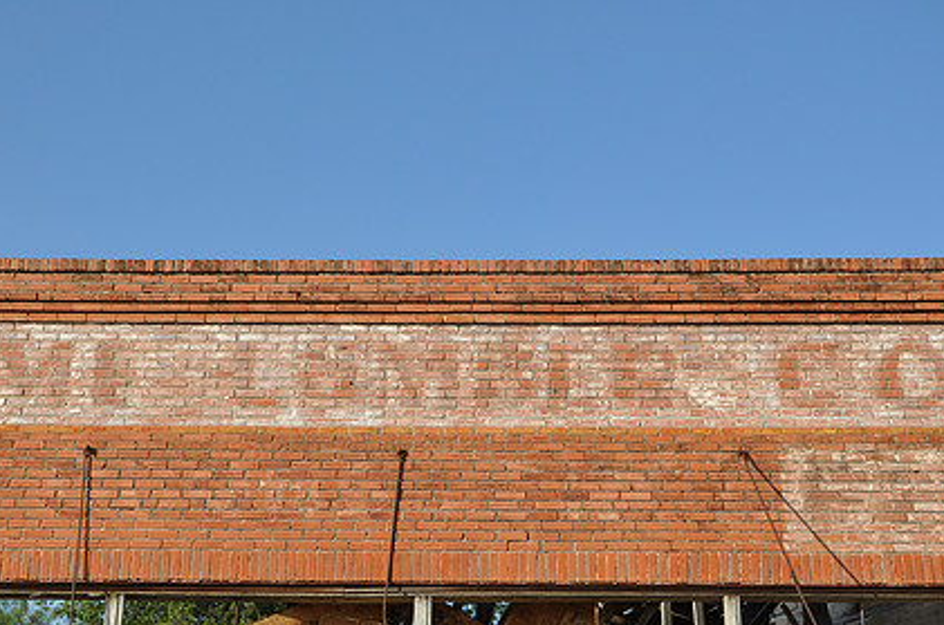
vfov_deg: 21.8
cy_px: 393
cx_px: 433
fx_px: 1623
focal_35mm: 62
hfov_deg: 32.4
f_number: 8
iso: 200
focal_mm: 30
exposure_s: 1/250
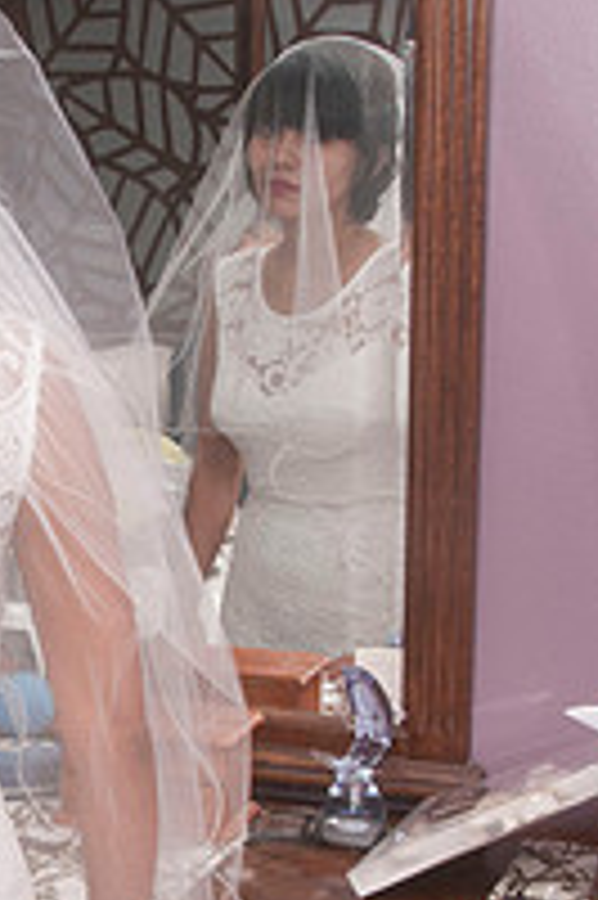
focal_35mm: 81
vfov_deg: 24.9
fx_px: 2022
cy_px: 612
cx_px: -29
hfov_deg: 16.4
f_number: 11
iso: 400
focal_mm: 24
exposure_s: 1/250
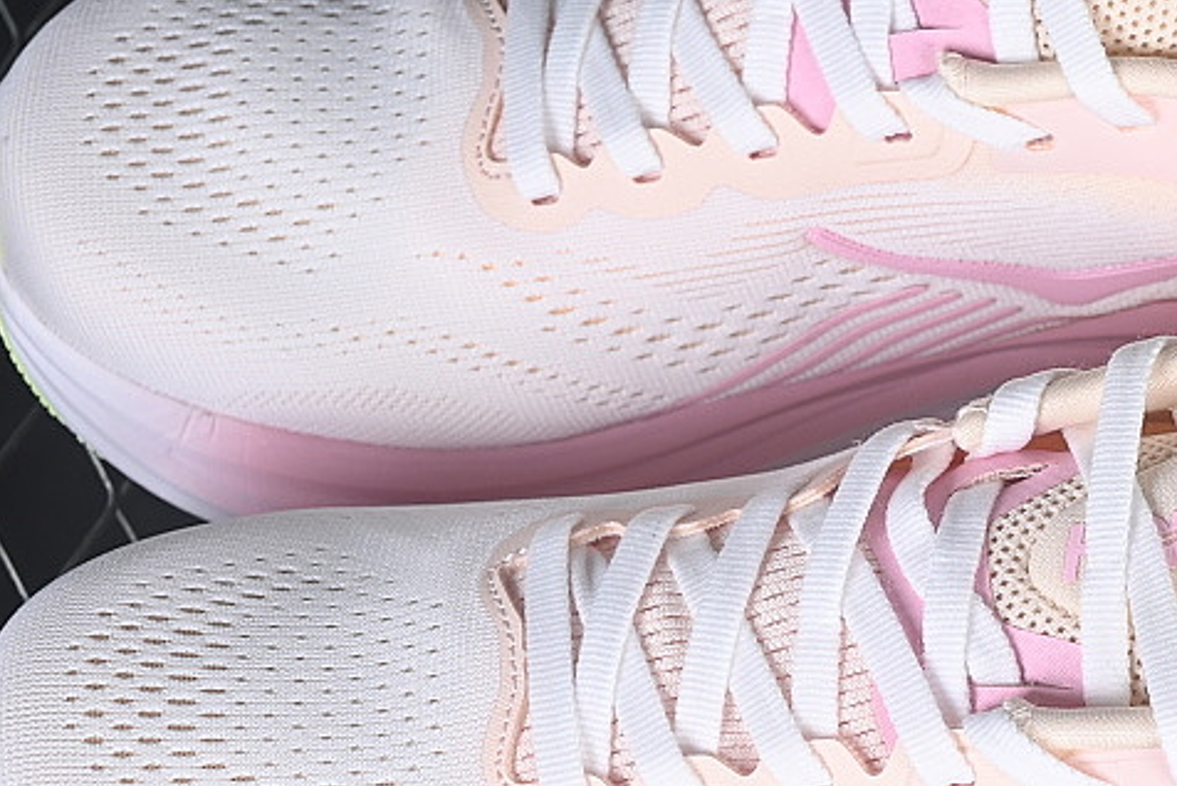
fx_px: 5561
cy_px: 497
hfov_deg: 12.0
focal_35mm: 170
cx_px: 969
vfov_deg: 8.1
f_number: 7.1
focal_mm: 50
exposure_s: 1/80
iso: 160
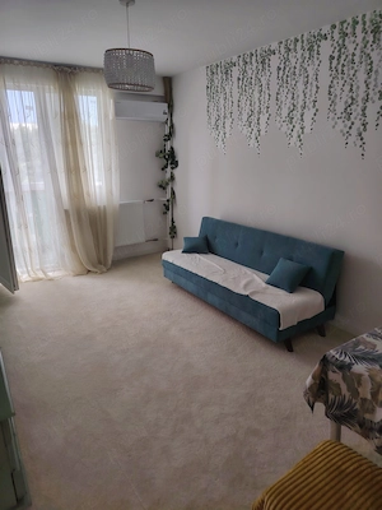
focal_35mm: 24
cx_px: 191
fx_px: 353
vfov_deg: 71.6
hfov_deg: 56.8
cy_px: 255
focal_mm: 5.25
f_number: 1.75
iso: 149
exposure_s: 1/33.3
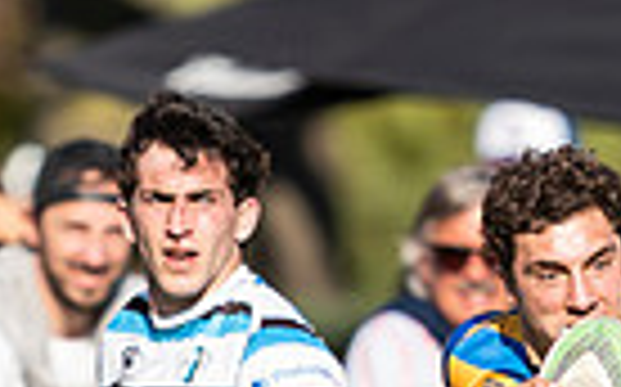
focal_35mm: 2816
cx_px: 167
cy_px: 959
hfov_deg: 0.7
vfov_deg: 0.5
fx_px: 47620
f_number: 2.8
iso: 100
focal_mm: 400
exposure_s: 1/1250
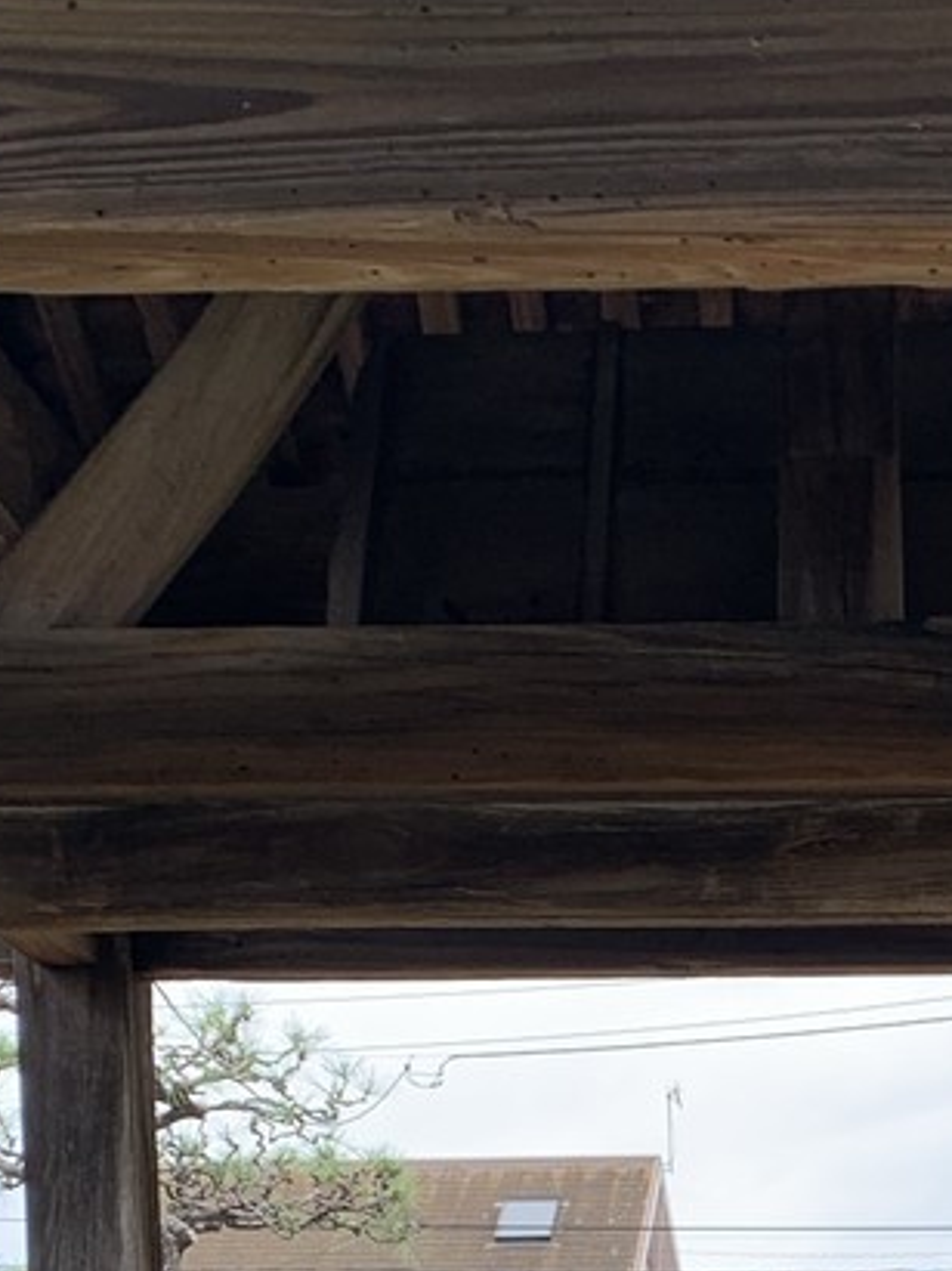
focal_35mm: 76
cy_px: 1772
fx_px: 2788
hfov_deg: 19.0
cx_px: 899
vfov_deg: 22.2
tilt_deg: -4.4
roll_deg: +0.5
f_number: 1.8
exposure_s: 1/195
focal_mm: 4.25
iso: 25
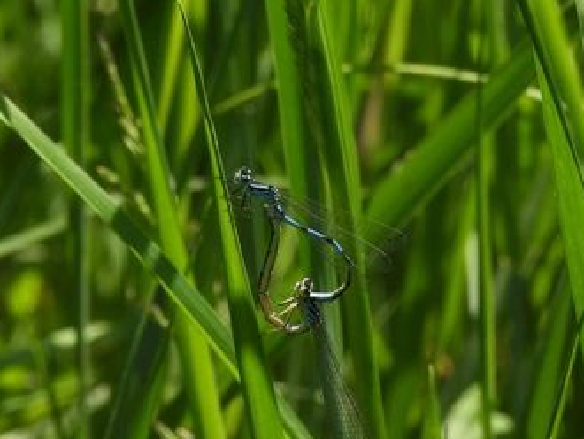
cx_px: 257
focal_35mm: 1162
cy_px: 267
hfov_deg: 1.7
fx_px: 19618
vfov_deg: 1.3
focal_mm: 107
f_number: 6.3
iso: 100
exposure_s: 1/250
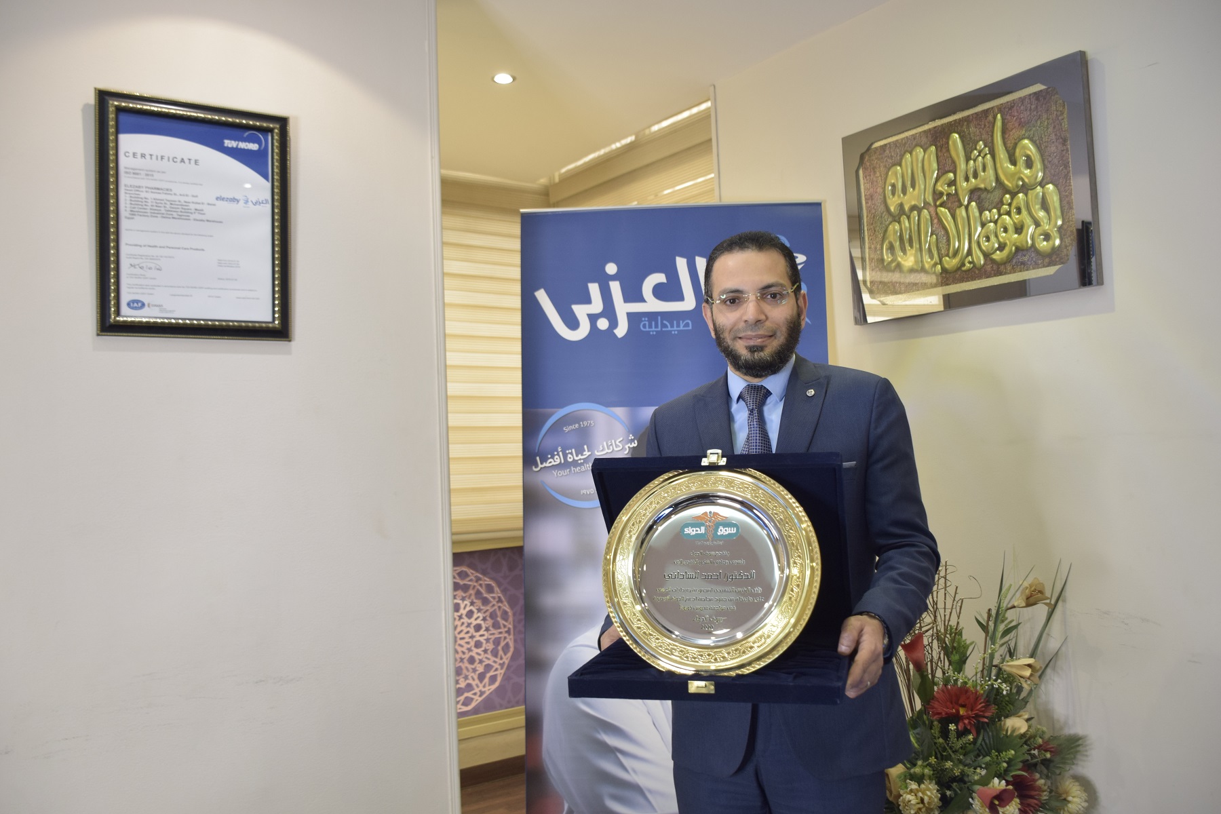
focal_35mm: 30
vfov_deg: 43.6
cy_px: 407
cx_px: 610
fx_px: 1017
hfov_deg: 61.9
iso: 640
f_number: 3.5
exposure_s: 1/30
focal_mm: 20
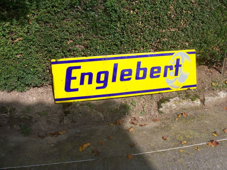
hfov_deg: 52.6
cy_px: 85
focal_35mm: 35
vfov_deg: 40.7
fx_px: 230
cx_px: 114
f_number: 4
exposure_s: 1/750
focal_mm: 6
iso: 80
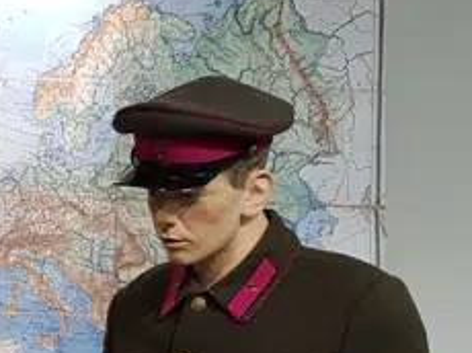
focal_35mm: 116
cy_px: 480
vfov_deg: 12.3
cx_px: -269
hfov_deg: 15.5
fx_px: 1580
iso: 50
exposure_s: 1/50
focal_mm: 4.2
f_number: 1.7
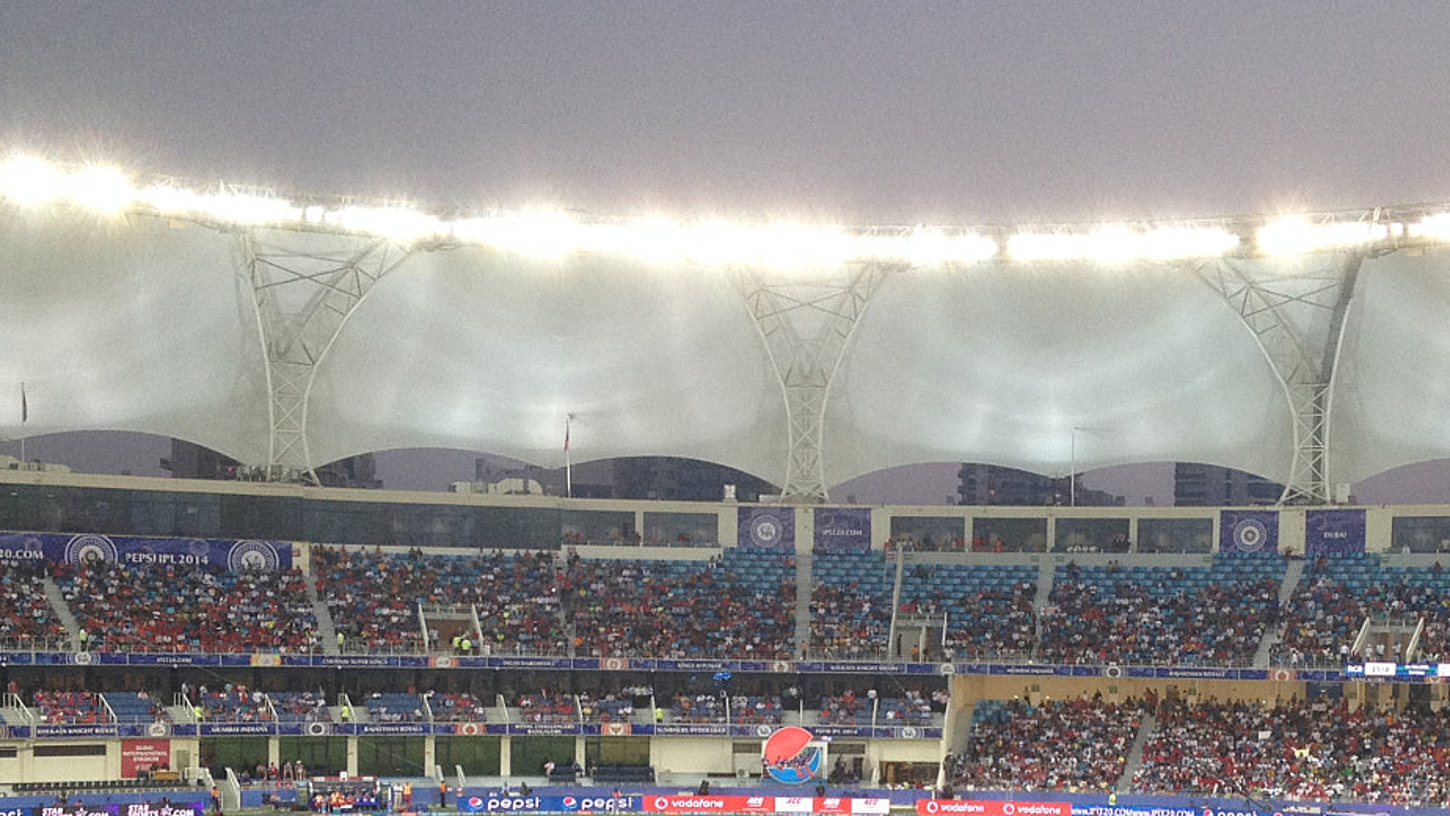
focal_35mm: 66
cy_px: 796
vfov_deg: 17.9
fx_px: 2538
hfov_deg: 31.7
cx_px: 904
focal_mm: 4.28
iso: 100
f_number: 2.4
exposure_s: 1/120
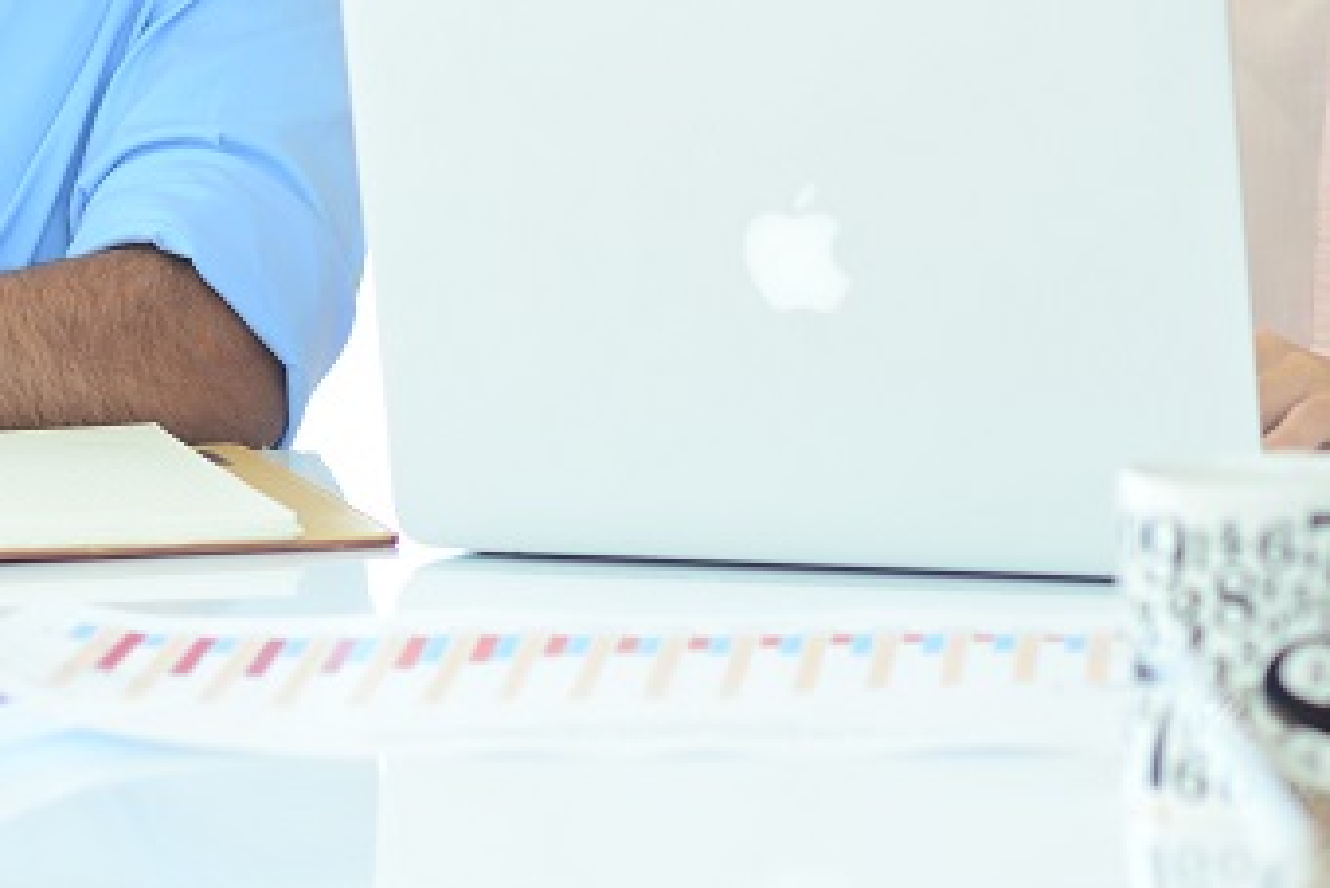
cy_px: -436
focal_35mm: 276
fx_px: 10200
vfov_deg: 4.9
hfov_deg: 7.5
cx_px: 970
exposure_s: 1/320
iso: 500
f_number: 4
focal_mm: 85
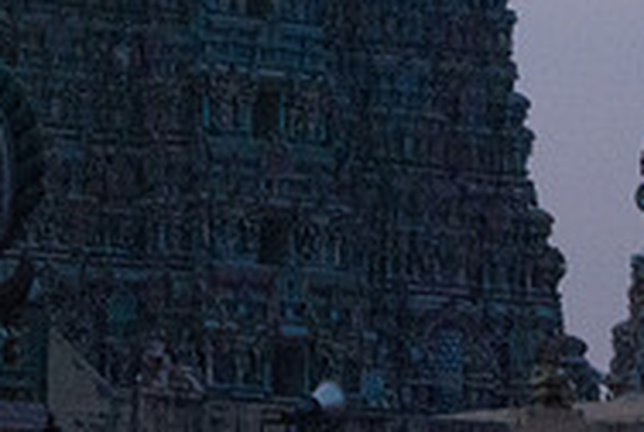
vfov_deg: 4.2
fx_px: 5805
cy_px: -219
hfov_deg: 6.3
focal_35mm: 324
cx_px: 510
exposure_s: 1/50
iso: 1600
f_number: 6.3
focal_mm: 70
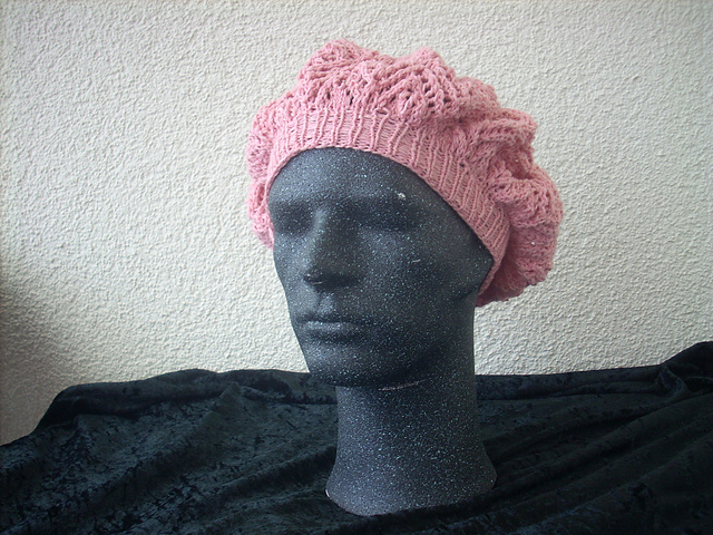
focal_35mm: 37
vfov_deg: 38.7
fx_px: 762
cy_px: 268
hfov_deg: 50.1
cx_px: 356
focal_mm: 6.2
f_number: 2.8
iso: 64
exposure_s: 1/68.3
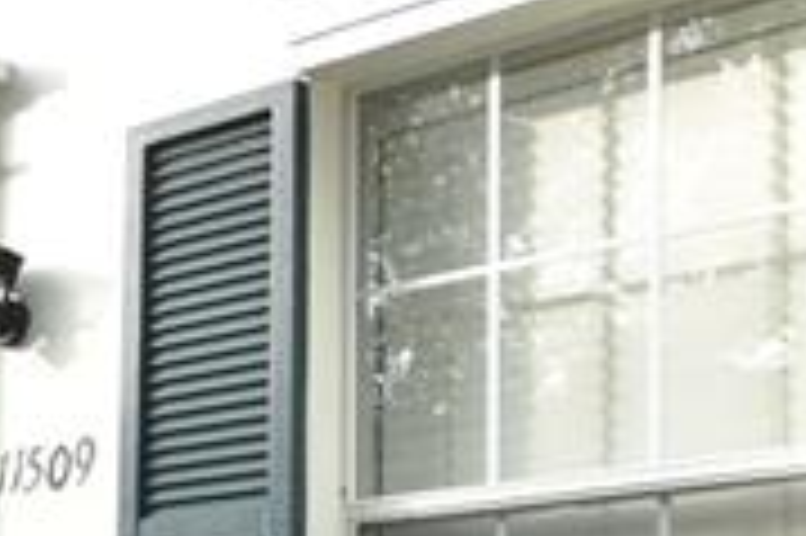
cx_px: -473
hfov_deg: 19.8
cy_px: 653
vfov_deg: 15.3
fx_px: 1924
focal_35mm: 86
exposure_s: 1/250
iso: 360
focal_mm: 10
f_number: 8
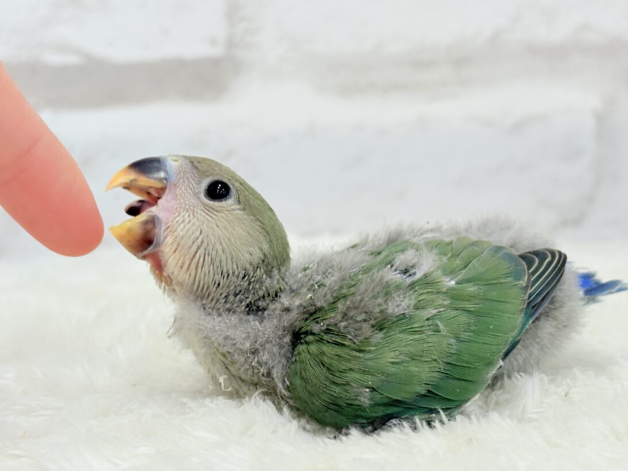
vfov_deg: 25.6
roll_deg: +2.8
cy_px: 250
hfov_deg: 33.8
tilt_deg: -7.7
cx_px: 313
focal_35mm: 57
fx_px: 1034
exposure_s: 1/100
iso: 80
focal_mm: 5.96
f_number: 1.6
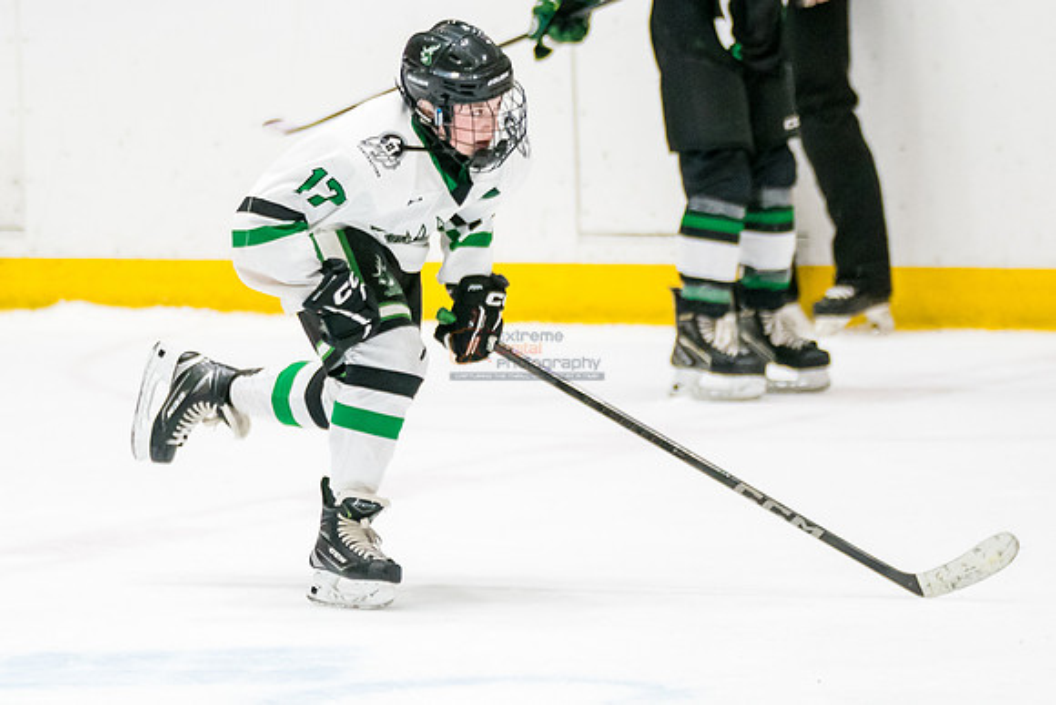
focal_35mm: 362
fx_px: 10620
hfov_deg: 5.7
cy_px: 343
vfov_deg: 3.8
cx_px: 398
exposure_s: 1/1000
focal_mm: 186
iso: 3200
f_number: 3.2
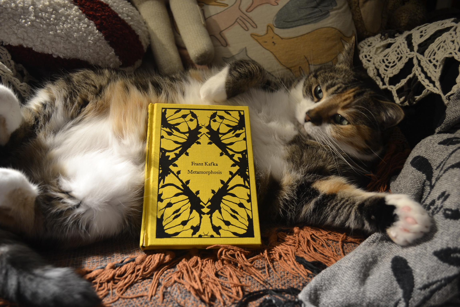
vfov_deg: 43.6
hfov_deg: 61.9
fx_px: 383
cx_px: 230
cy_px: 154
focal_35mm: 30
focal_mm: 20
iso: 400
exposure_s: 1/15
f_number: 3.8
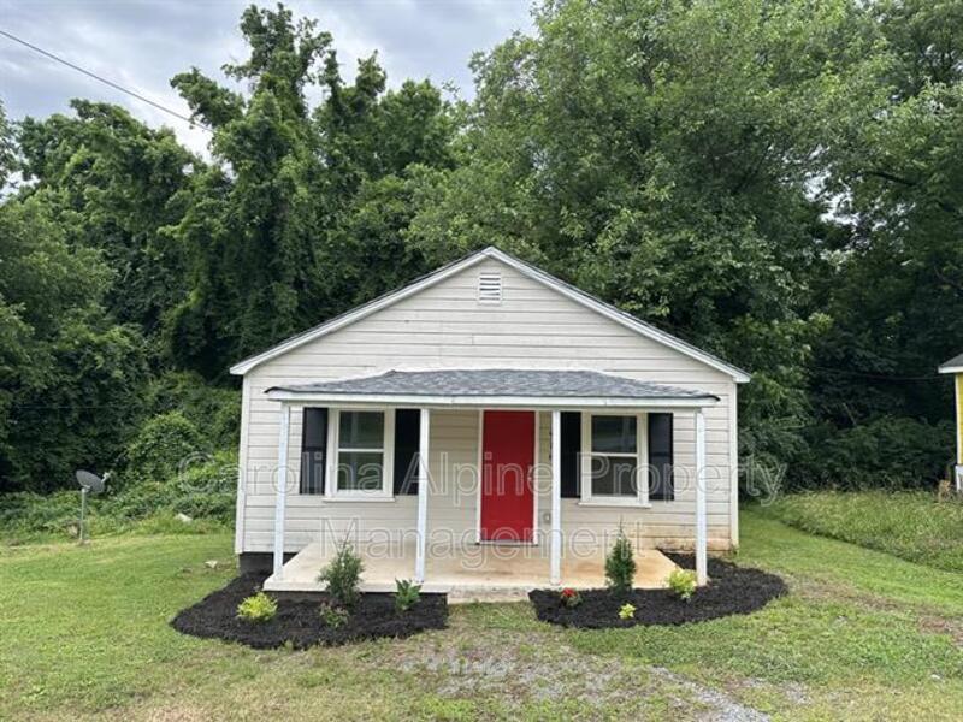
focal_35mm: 24
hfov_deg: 71.6
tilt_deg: +2.9
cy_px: 361
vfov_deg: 56.8
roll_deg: -0.8
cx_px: 482
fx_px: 668
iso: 80
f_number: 1.78
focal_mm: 6.86
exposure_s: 1/293
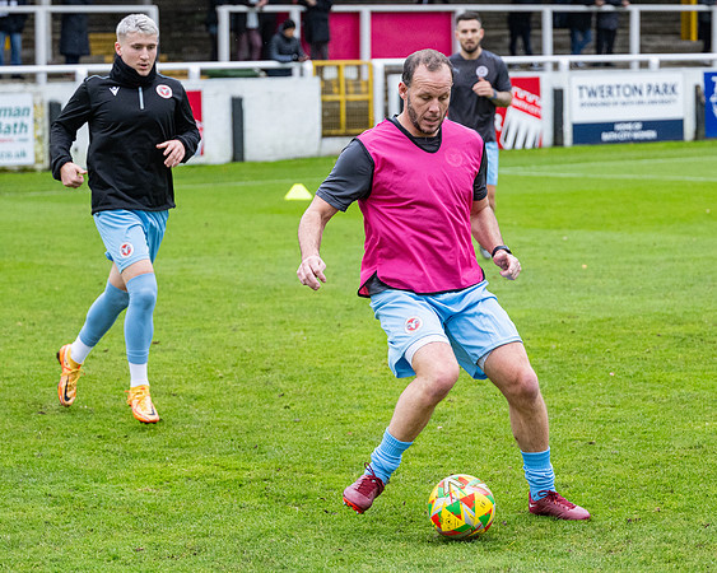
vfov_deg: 11.3
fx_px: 2892
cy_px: 296
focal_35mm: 136
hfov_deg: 14.1
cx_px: 402
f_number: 2.8
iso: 1000
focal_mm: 70
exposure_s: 1/800
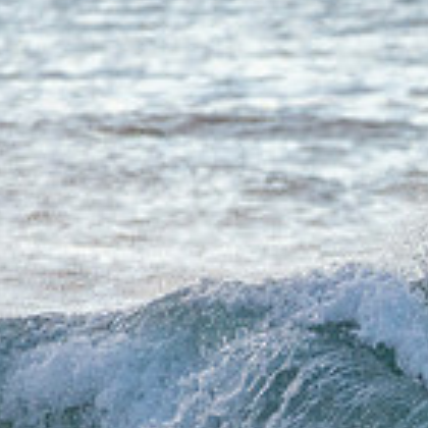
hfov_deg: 0.7
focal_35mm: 2541
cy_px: 518
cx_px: 734
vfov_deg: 0.7
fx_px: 35545
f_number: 5.6
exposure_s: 1/1000
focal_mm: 480
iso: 500
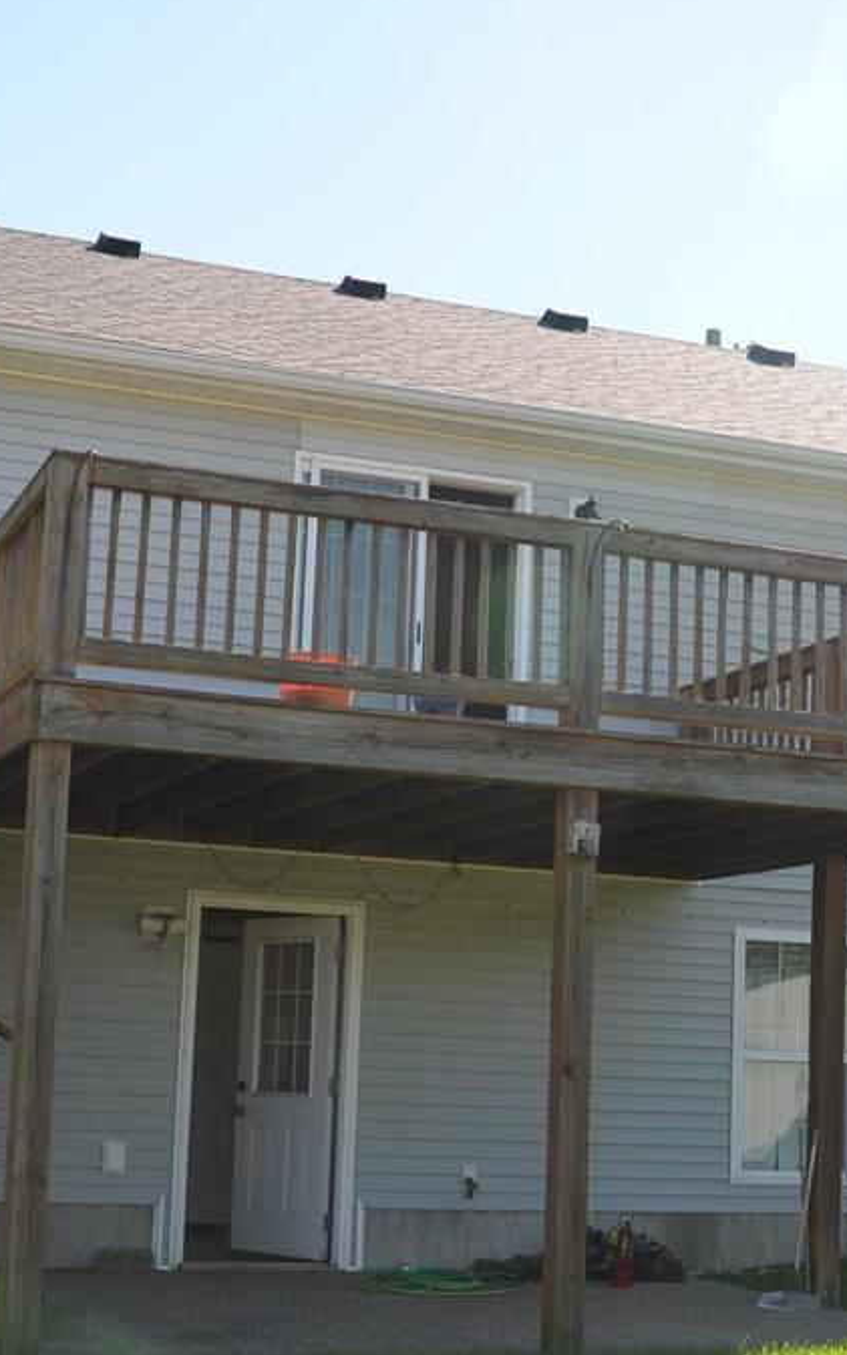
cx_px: 489
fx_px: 2141
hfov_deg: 22.4
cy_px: 742
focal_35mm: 58
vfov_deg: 35.1
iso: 100
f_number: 6.3
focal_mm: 20
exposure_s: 1/200
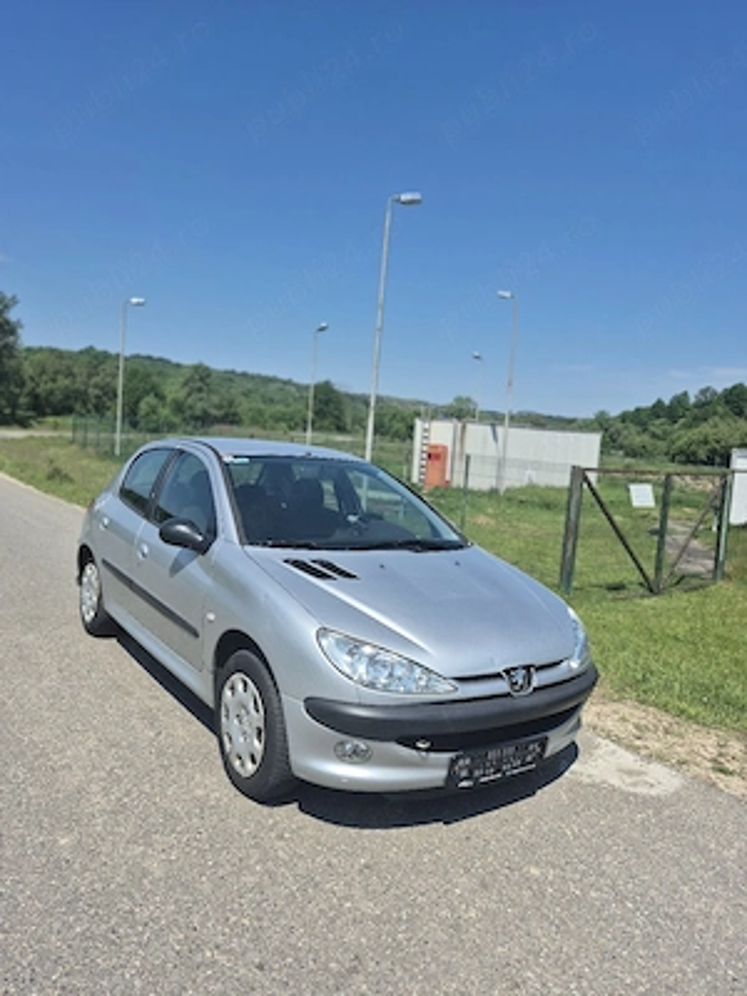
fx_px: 662
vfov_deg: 73.9
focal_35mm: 23
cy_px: 498
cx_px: 374
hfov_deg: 58.9
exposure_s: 1/2500
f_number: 1.8
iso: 25
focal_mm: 5.4
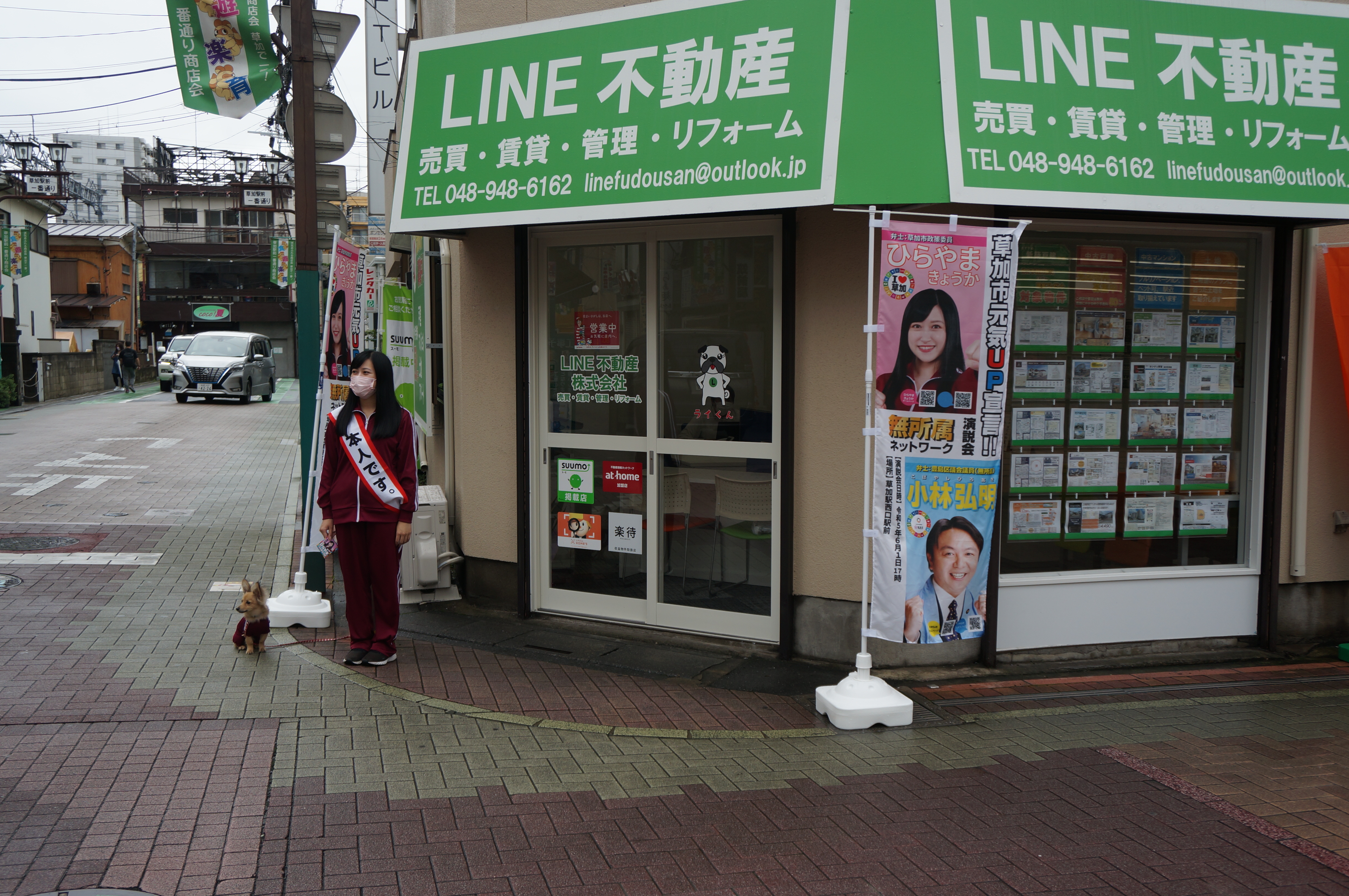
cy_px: 448
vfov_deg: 41.6
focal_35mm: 32
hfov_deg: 59.5
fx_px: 1179
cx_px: 674
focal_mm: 21
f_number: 4
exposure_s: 1/160
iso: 100
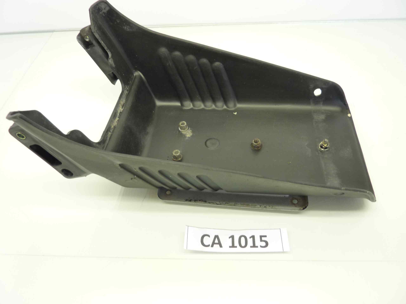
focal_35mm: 25
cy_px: 152
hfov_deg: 69.4
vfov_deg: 54.9
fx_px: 293
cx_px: 203
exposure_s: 1/15
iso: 125
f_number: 3.3
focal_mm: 4.1
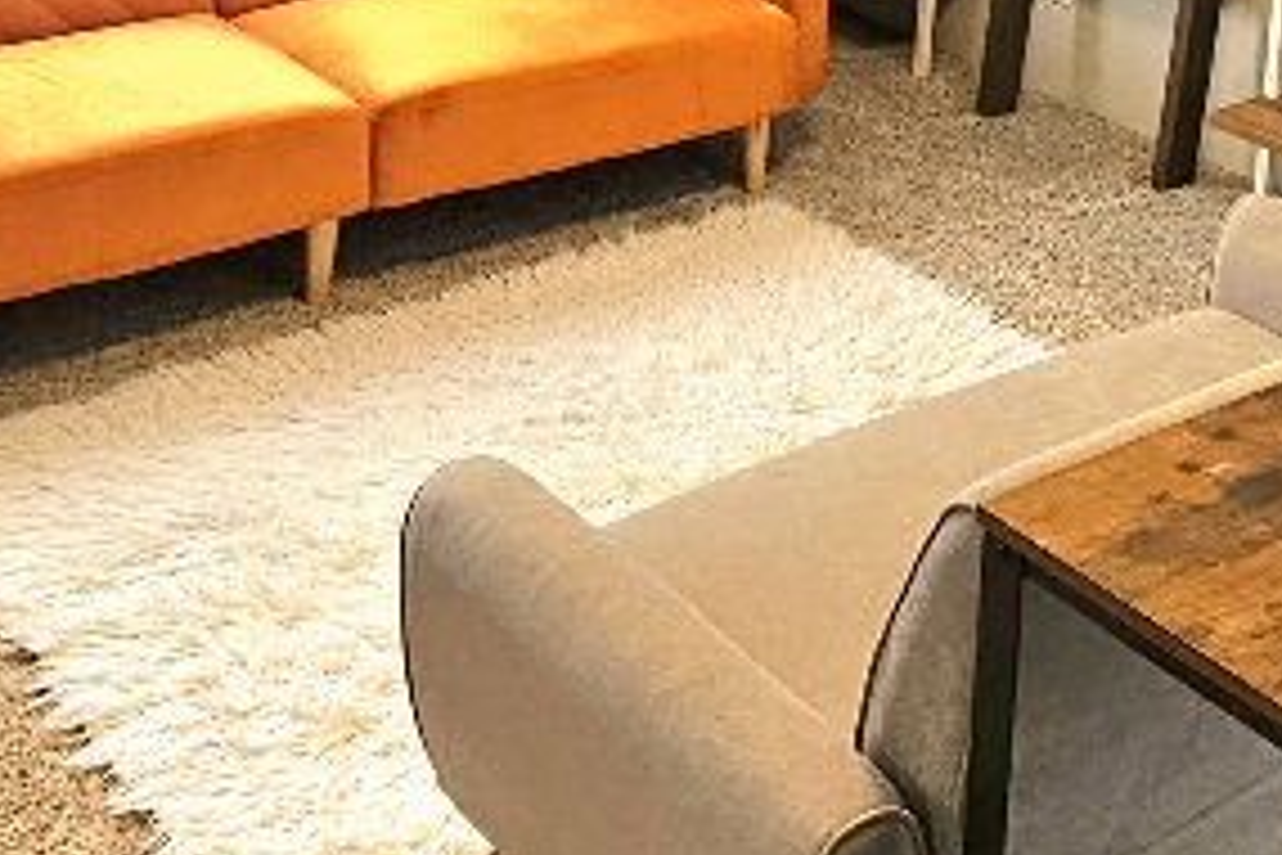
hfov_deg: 34.1
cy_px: -122
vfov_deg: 22.3
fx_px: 2030
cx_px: 1003
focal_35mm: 57
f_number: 2.2
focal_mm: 2.2
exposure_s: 1/60.2
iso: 160
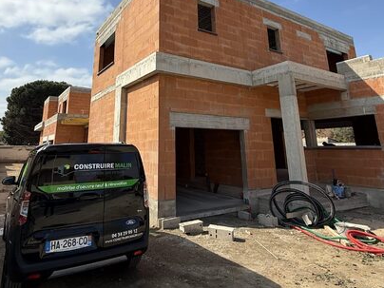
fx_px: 200
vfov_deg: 71.3
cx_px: 168
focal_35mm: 18
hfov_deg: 87.3
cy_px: 126
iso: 50
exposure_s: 1/2611
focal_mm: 2.22
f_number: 2.2
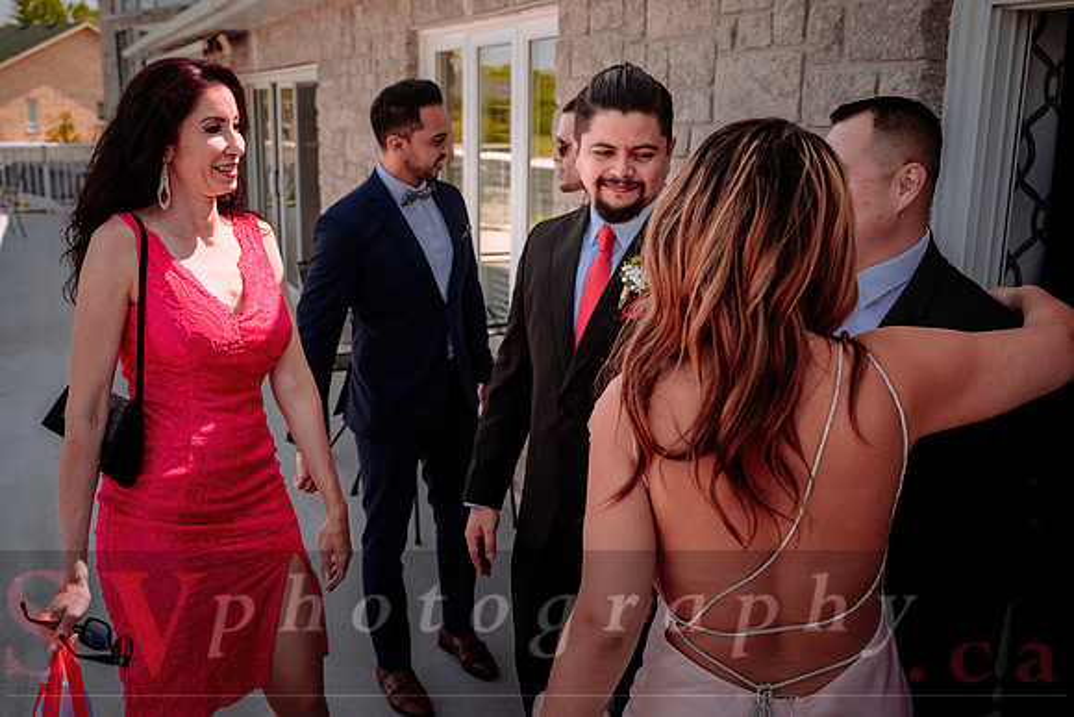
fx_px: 1066
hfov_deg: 53.5
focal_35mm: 36
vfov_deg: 37.2
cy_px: 346
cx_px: 537
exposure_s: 1/640
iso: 320
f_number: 4.5
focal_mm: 33
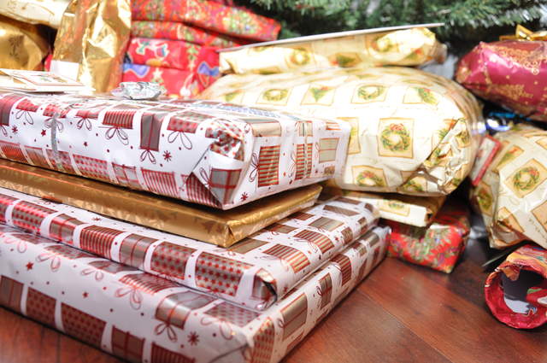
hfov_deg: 53.2
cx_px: 274
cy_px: 182
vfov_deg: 36.8
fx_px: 546
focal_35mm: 36
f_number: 5.6
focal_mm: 24
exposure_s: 1/60
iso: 640
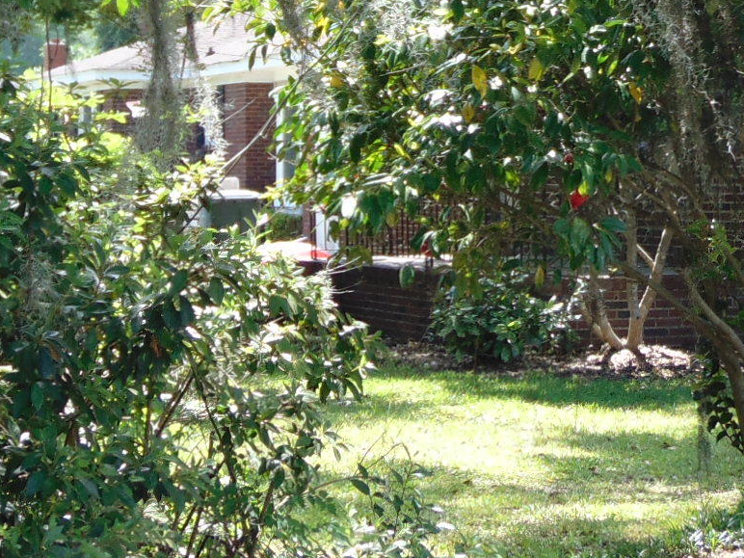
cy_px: -55
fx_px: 3031
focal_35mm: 141
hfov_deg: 14.0
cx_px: 490
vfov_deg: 10.4
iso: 80
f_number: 3.3
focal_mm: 7.6
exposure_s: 1/160
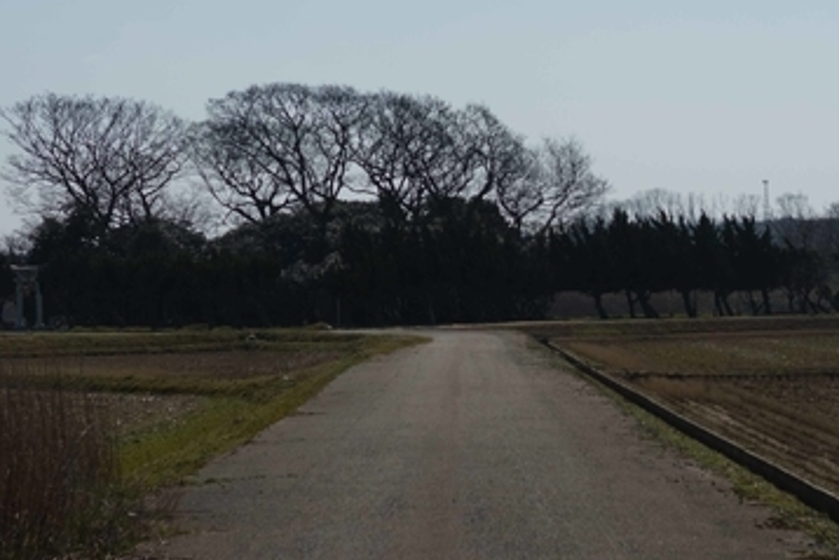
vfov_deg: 13.6
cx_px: 555
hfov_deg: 20.3
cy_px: 64
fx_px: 2331
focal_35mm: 100
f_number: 3.2
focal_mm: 35
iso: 100
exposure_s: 1/8000
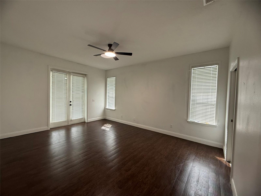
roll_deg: -1.6
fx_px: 106
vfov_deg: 85.7
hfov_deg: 102.1
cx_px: 130
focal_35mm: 14
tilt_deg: -1.0
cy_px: 98
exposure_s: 1/120
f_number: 2.2
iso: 200
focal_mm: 2.22
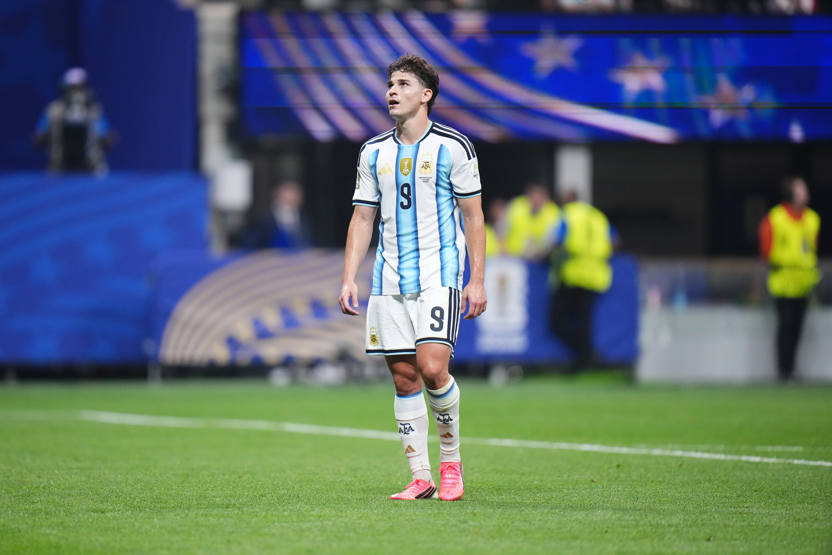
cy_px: 278
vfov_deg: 3.4
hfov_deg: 5.2
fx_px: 9244
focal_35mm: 400
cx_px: 416
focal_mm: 400
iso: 3200
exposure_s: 1/2000
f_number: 2.8
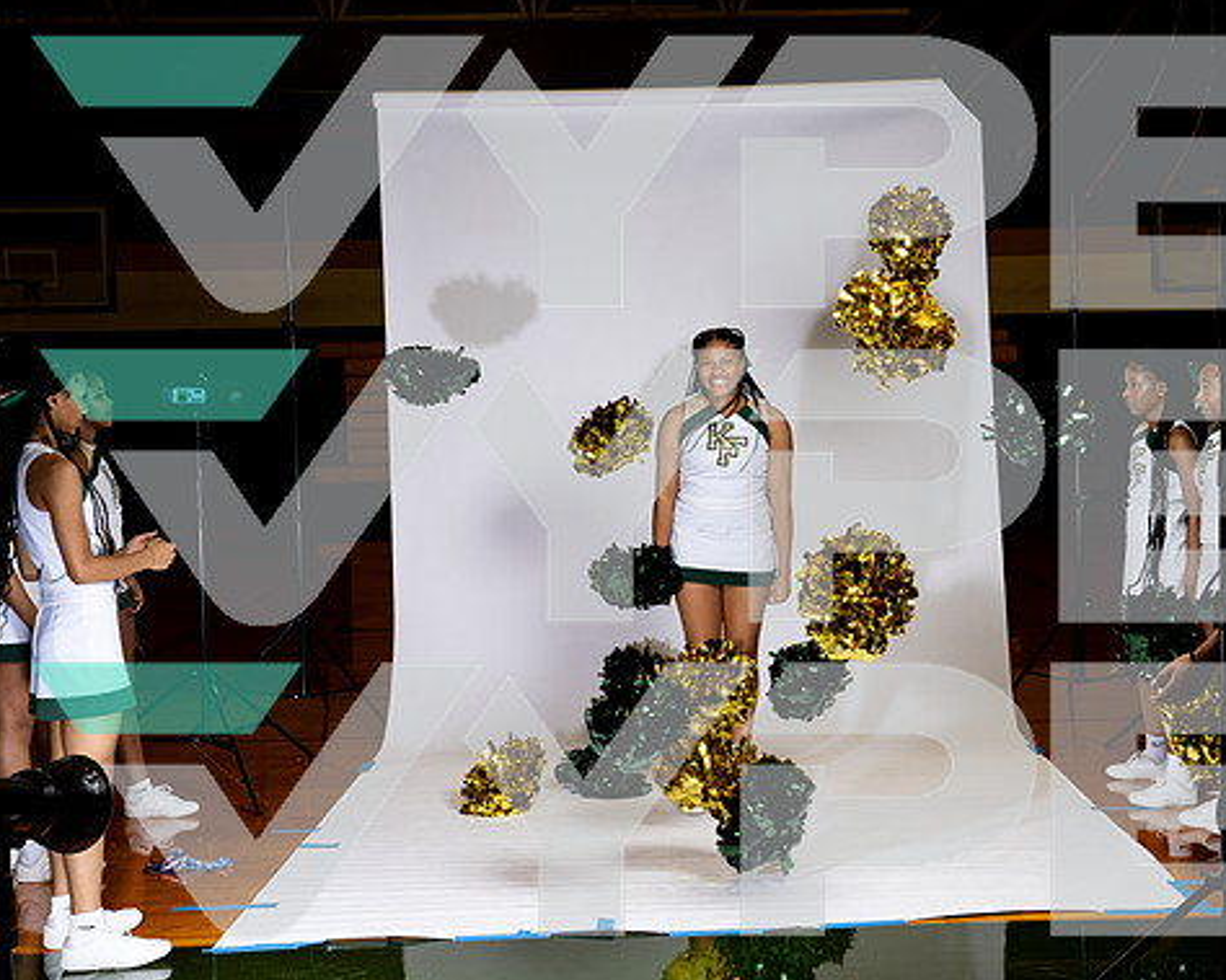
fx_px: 1814
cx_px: 692
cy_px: 492
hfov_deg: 37.3
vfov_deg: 30.2
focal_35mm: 50
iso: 400
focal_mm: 41
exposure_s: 1/250
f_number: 8
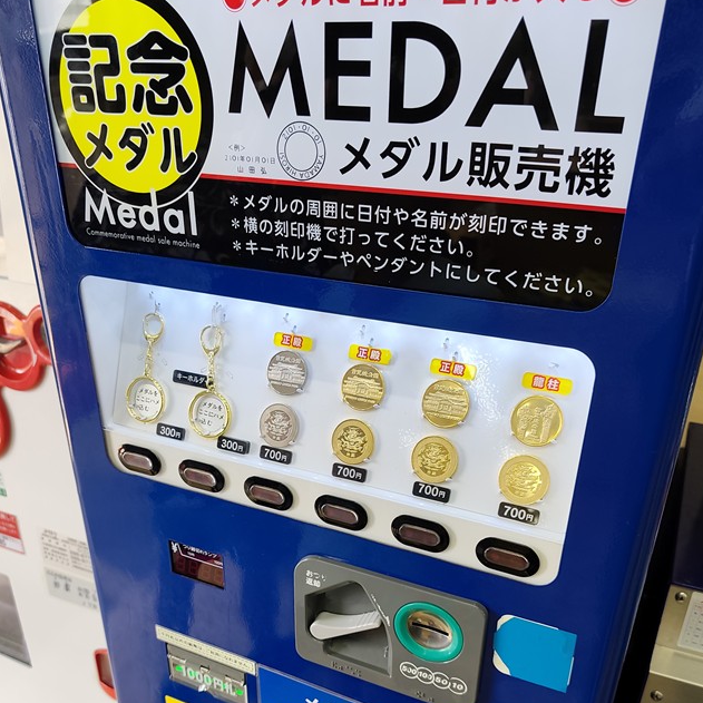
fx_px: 758
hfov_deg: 49.7
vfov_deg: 48.7
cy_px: 482
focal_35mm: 33
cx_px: 319
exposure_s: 1/100
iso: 100
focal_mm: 6.07
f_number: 1.7
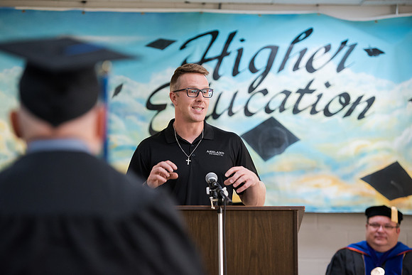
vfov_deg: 11.2
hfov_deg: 16.8
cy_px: 138
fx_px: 1396
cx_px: 206
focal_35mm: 122
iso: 3200
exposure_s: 1/200
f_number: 3.2
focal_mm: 122
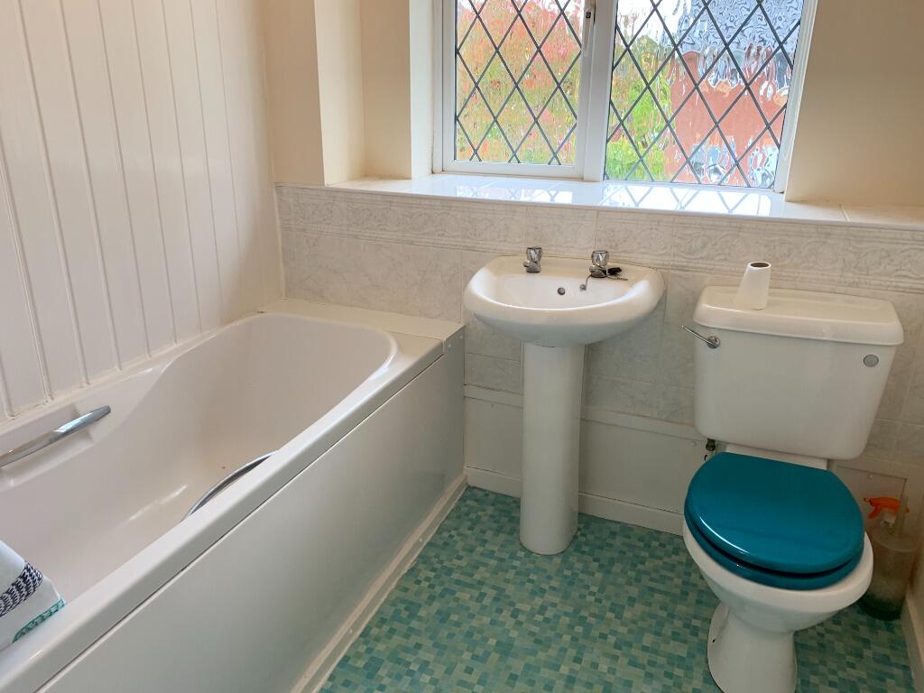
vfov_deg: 53.1
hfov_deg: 67.3
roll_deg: +0.2
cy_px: 346
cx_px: 462
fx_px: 694
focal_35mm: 26
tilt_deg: -19.3
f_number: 1.8
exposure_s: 1/50
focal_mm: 4.25
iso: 64
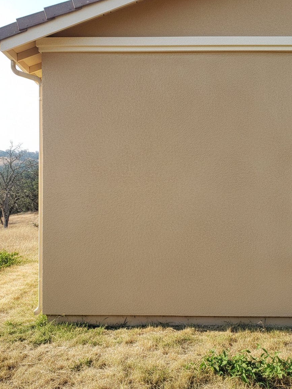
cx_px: 141
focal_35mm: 24
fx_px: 270
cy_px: 190
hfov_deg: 56.8
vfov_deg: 71.6
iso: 1060
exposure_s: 1/1036
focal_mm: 6.4
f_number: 1.8
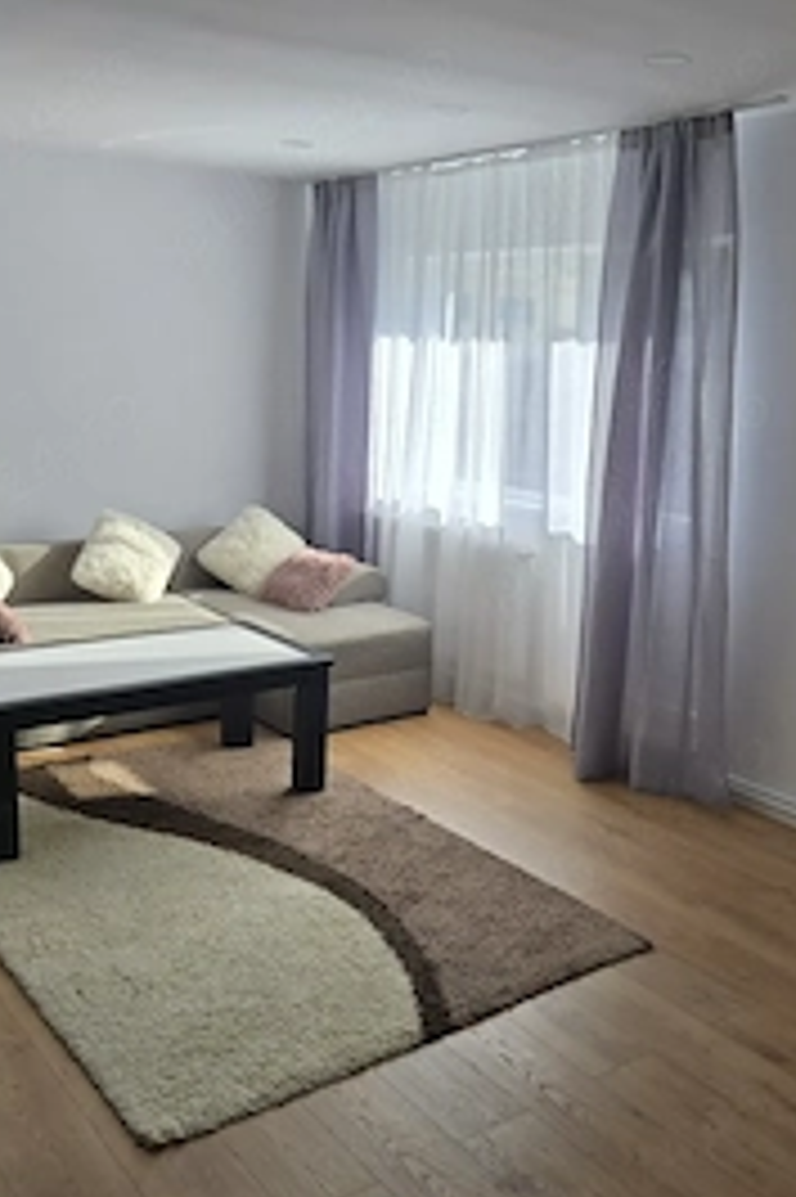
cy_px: 572
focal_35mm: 36
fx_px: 1195
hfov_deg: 36.7
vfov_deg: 53.1
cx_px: 468
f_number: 1.8
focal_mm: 5.4
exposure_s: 1/922
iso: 80
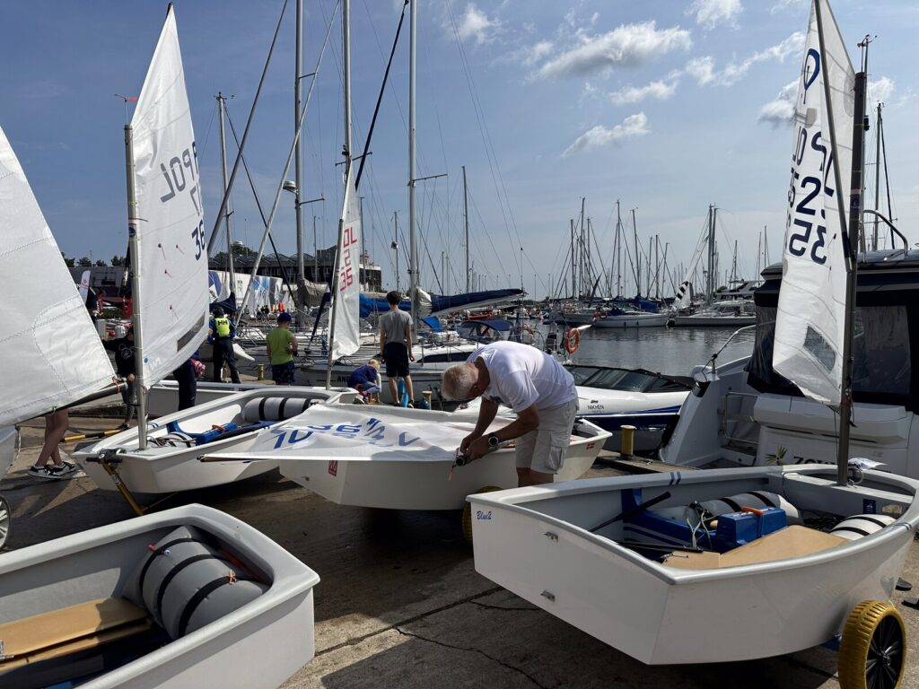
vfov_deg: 56.8
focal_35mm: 24
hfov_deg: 71.6
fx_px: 637
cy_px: 344
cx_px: 460
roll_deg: +2.9
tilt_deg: -4.8
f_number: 1.78
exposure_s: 1/10753
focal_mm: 6.86
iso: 80
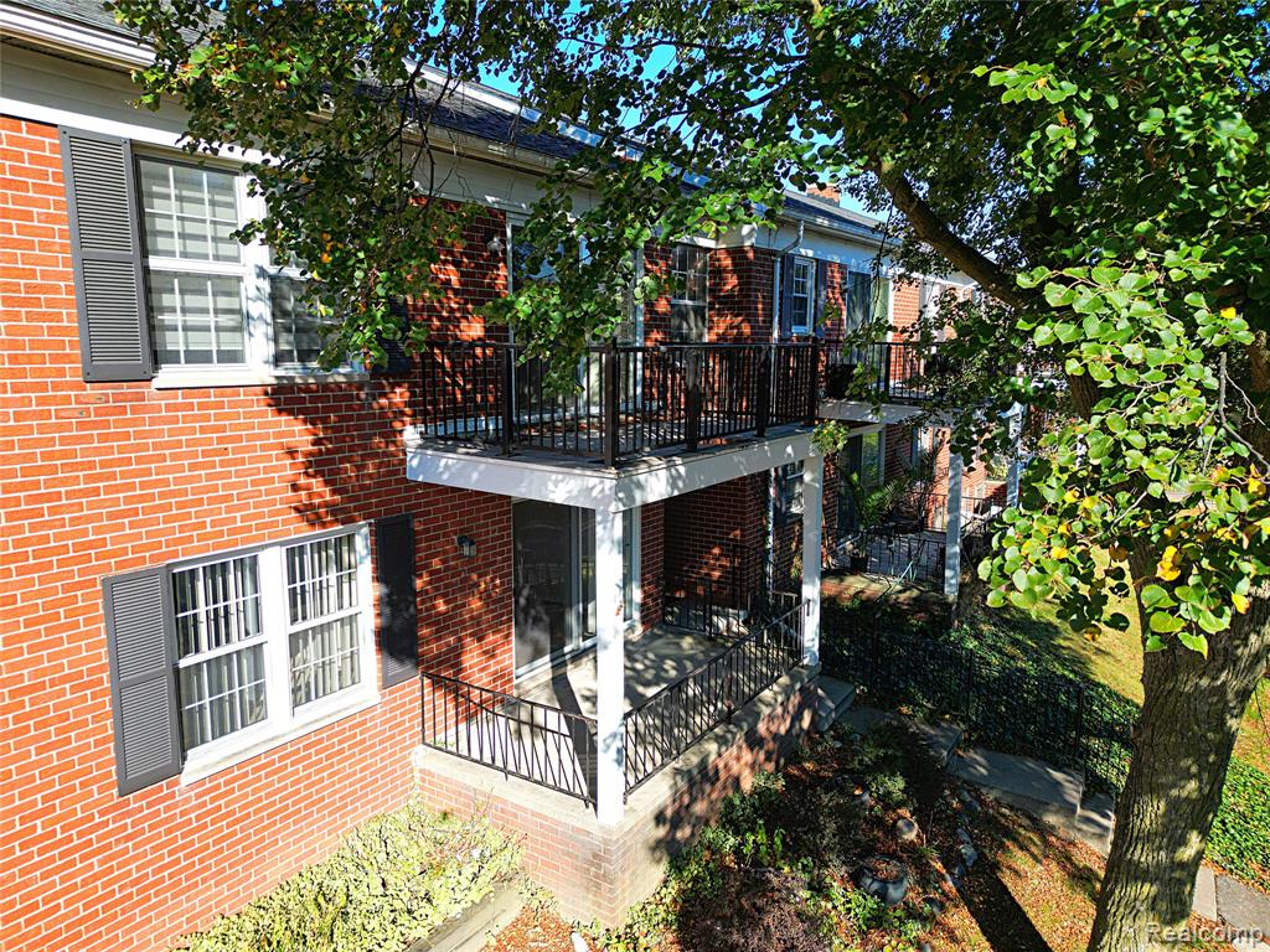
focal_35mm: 24
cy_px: 476
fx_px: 881
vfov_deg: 56.8
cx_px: 635
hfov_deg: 71.6
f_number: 1.7
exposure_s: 1/1000
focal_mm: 6.7
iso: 100
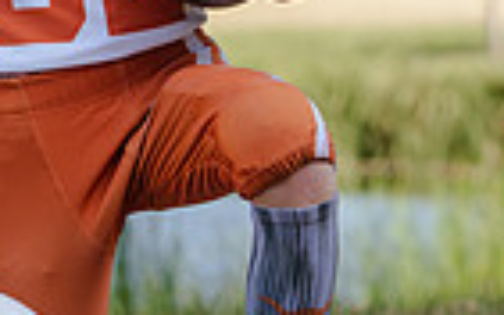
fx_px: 4105
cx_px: 56
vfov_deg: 4.4
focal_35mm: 299
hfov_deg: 7.0
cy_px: -41
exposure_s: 1/320
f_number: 3.5
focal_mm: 70
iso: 100
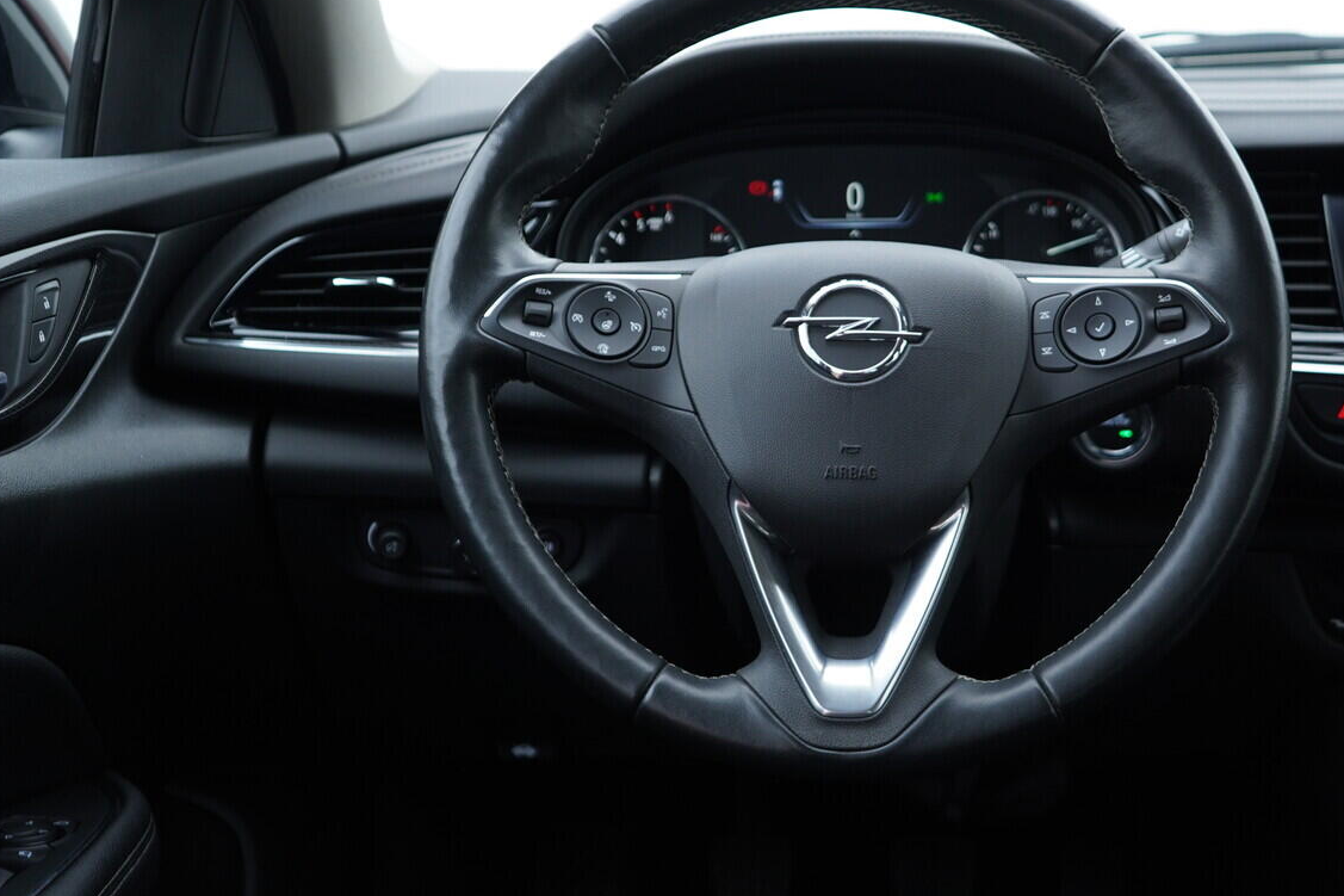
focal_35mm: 46
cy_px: 373
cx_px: 809
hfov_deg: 42.5
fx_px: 1717
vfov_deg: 29.2
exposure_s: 1/40
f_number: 2.8
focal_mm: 24
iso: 200
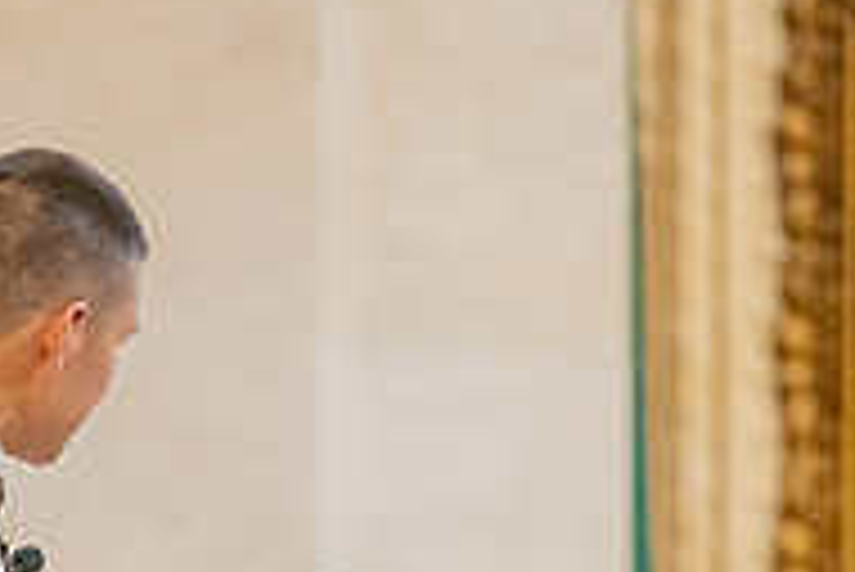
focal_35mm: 311
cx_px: 360
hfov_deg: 6.6
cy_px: 736
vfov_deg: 4.4
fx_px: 7392
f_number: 2.8
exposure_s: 1/200
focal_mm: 102
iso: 2000
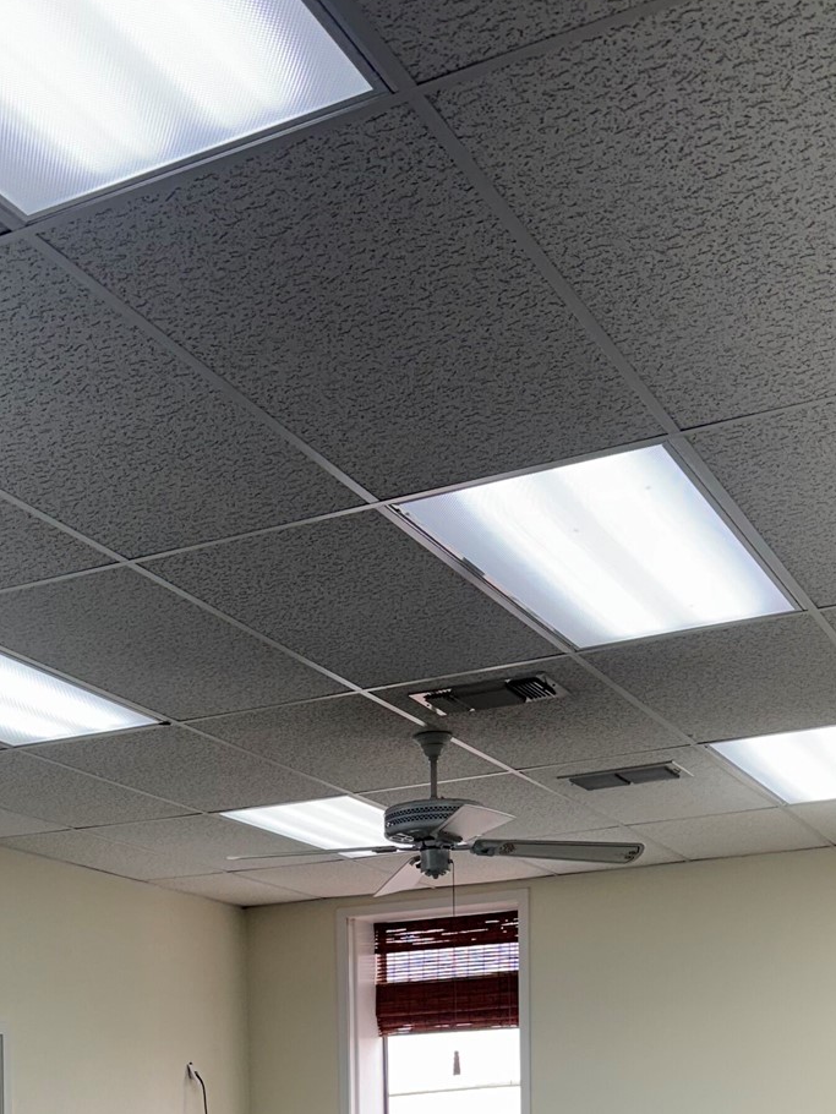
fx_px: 1738
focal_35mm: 54
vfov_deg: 32.4
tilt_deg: +2.1
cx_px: 193
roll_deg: +1.3
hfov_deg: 26.6
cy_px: 1138
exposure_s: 1/199
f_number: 1.78
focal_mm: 6.76
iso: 64
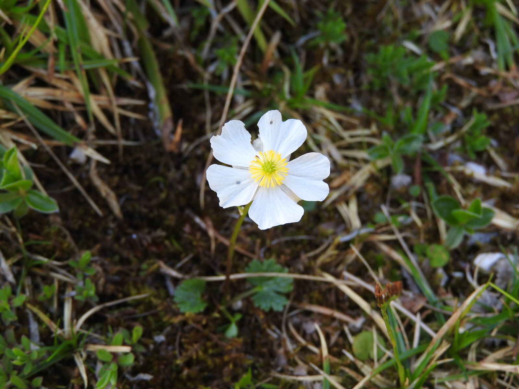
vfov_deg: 22.6
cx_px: 260
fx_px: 975
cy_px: 194
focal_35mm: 65
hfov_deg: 29.8
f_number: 4.2
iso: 110
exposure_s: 1/125
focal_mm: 11.6
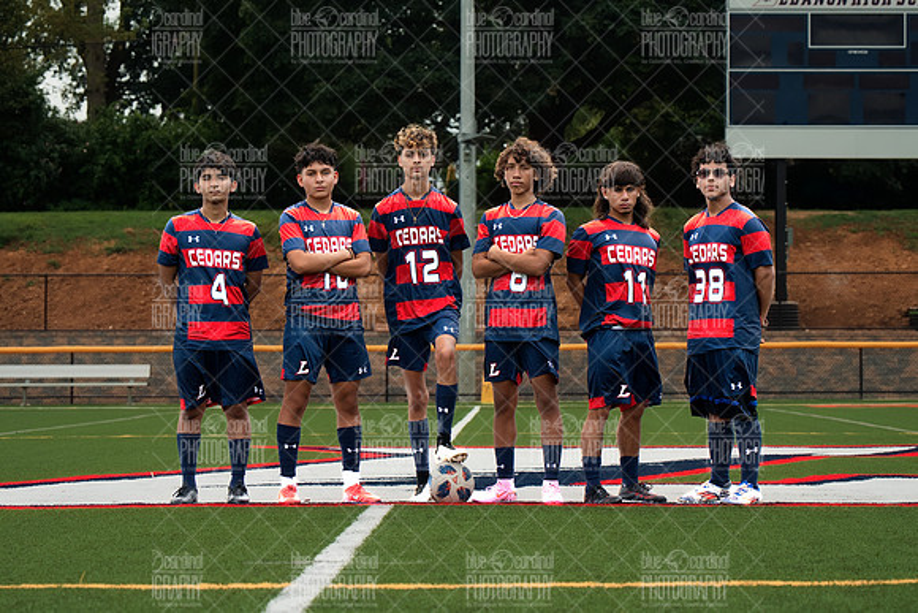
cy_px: 306
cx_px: 459
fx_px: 2423
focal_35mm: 95
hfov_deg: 21.5
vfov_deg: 14.4
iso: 1250
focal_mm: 95
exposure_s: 1/125
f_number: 5.6
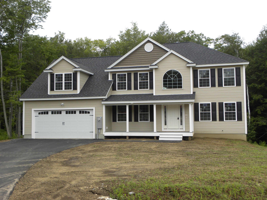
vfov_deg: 35.1
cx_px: 134
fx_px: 316
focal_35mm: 41
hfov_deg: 45.8
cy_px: 100
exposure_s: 1/198
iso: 64
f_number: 4.5
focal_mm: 7.3
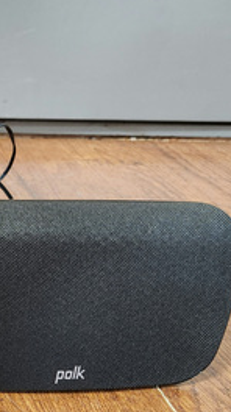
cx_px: -108
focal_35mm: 57
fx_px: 622
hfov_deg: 18.7
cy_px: 303
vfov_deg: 35.9
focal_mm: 5.4
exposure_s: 1/50
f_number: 1.8
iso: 800
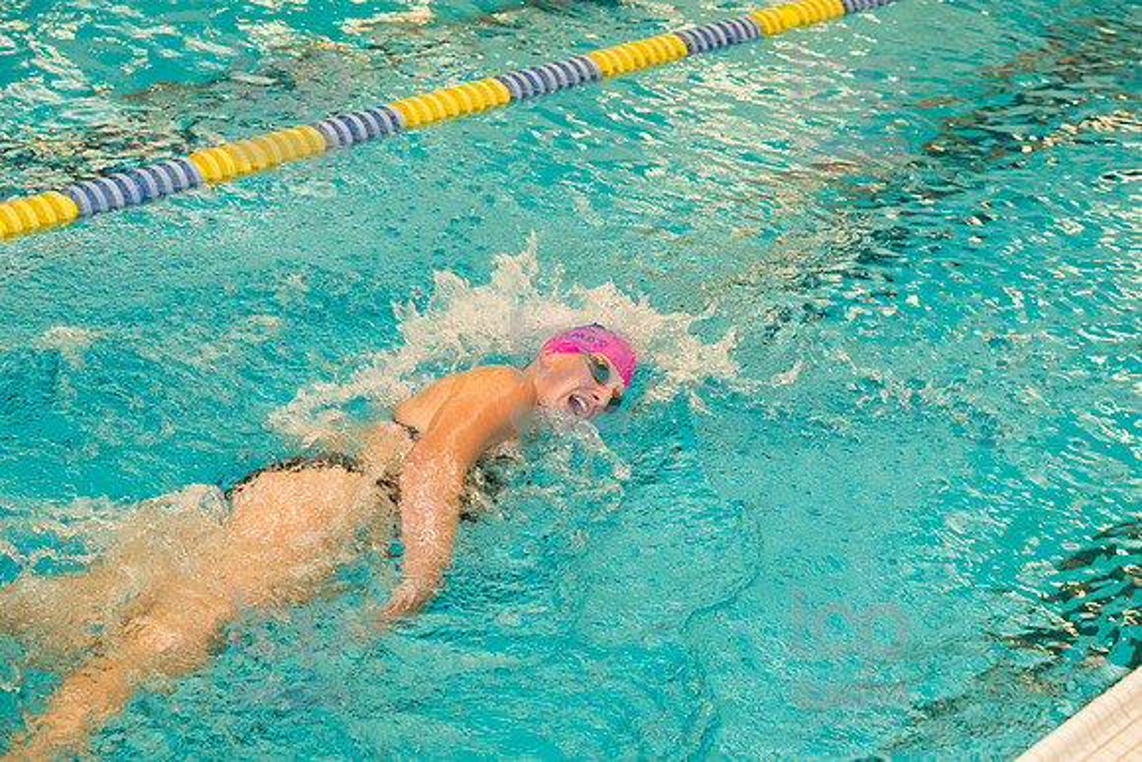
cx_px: 571
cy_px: 381
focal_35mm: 70
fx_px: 2221
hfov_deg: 28.8
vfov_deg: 19.5
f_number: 5.6
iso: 3200
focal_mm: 70
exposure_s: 1/250
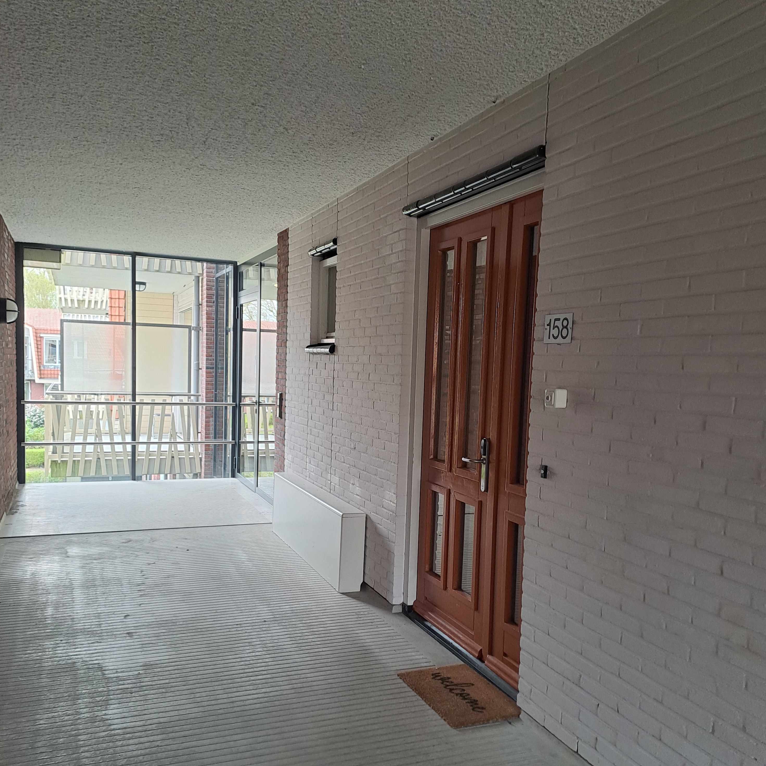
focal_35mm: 30
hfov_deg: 54.0
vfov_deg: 54.0
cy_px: 410
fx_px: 751
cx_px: 382
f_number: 1.8
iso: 64
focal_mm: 4.65
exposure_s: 1/50
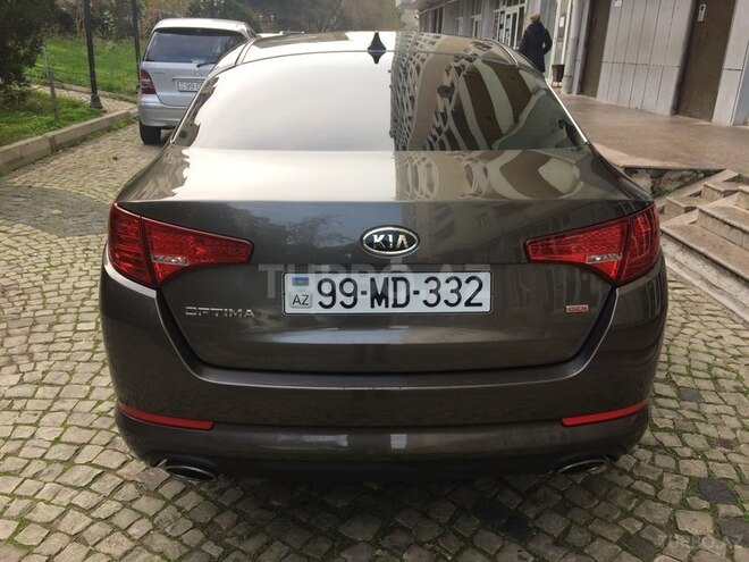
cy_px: 281
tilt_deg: -20.6
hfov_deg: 61.7
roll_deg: -2.4
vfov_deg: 48.2
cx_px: 374
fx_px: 627
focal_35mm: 29
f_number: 2.2
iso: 32
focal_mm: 4.15
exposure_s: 1/106
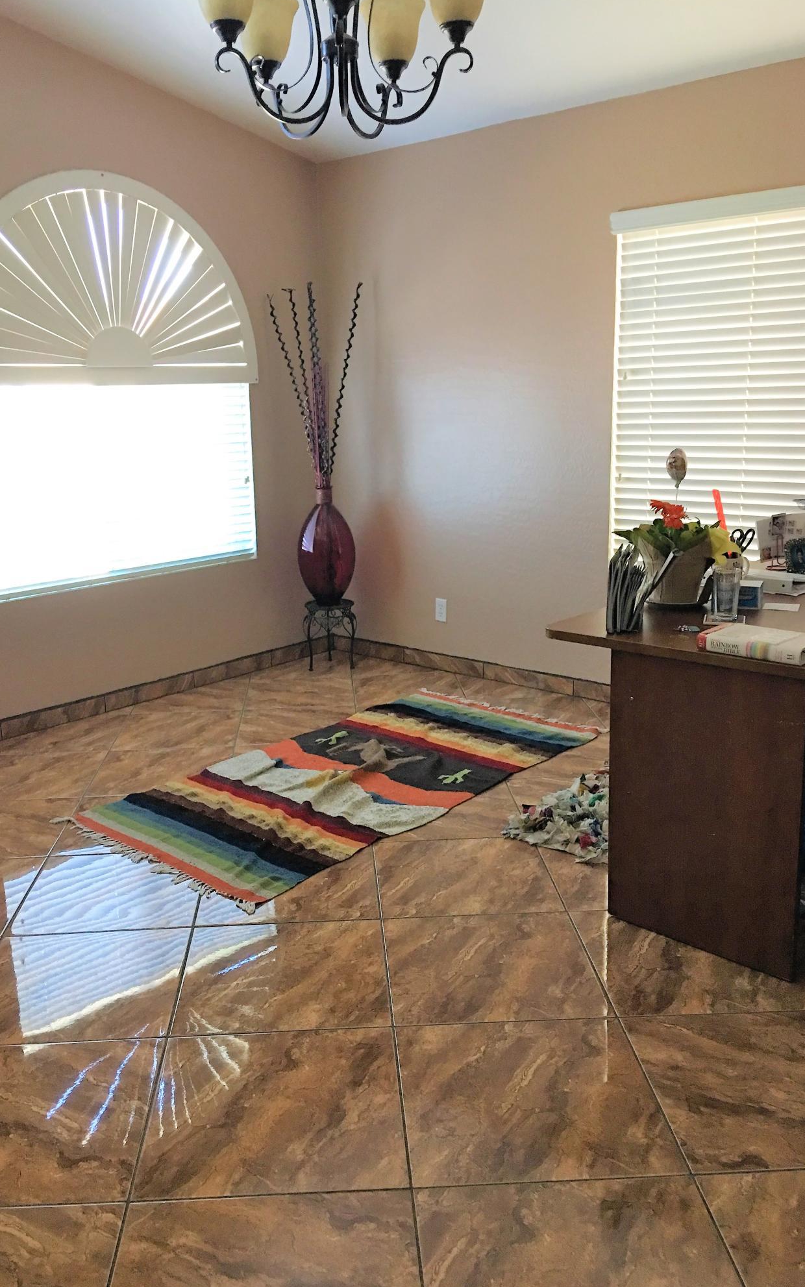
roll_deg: +2.5
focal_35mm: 31
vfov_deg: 61.2
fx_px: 1088
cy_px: 644
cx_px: 341
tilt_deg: -12.1
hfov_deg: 40.5
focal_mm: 4.15
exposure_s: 1/15
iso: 64
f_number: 2.2
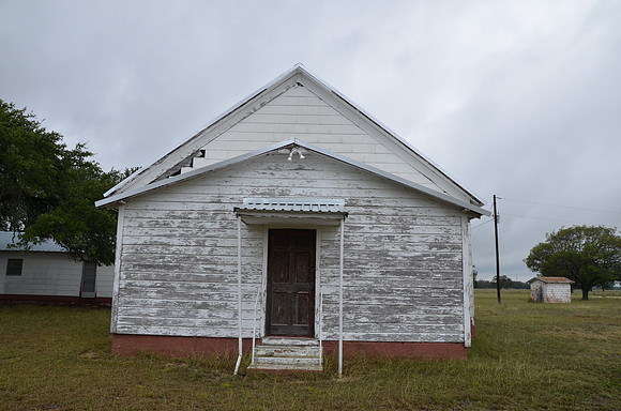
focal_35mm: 26
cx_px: 310
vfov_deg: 50.2
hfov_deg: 70.6
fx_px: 439
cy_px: 206
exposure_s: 1/250
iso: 200
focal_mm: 17
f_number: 8
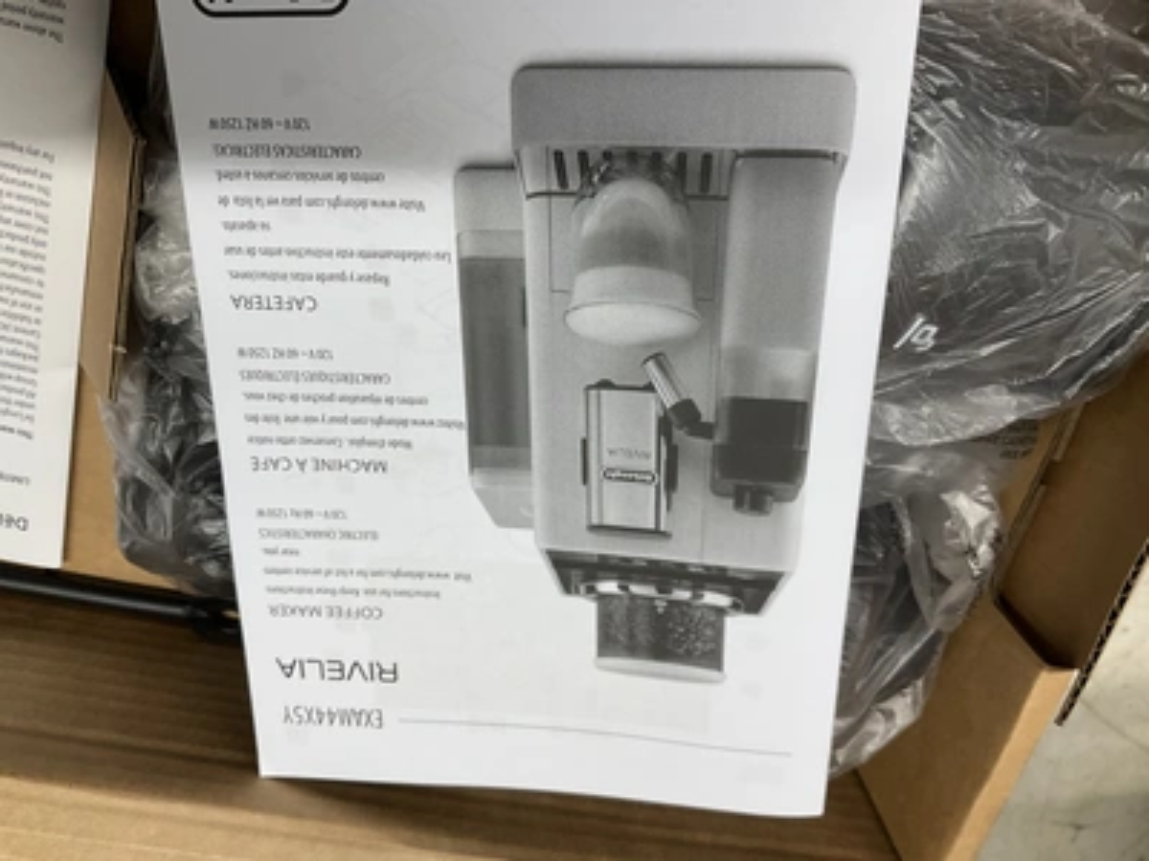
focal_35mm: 29
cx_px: 574
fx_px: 963
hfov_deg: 61.7
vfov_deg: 48.2
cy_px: 430
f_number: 1.8
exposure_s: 1/120
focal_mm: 3
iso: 32
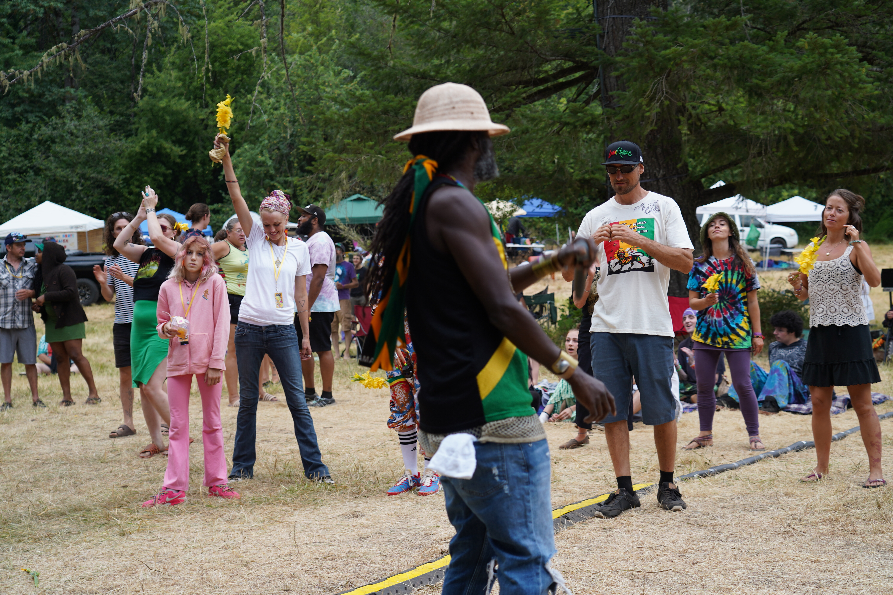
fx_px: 1439
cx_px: 446
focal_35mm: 58
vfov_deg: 23.4
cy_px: 298
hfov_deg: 34.5
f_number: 4
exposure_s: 1/160
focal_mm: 58
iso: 200
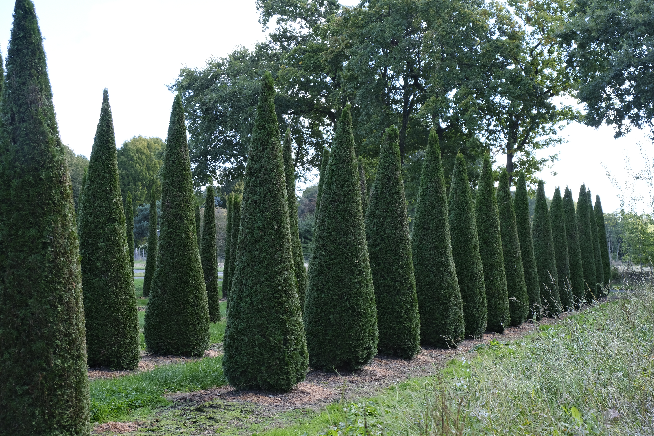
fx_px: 1126
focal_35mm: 62
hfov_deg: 32.4
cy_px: 218
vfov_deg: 21.9
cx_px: 327
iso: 320
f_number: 5.6
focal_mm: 41.3
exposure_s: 1/110
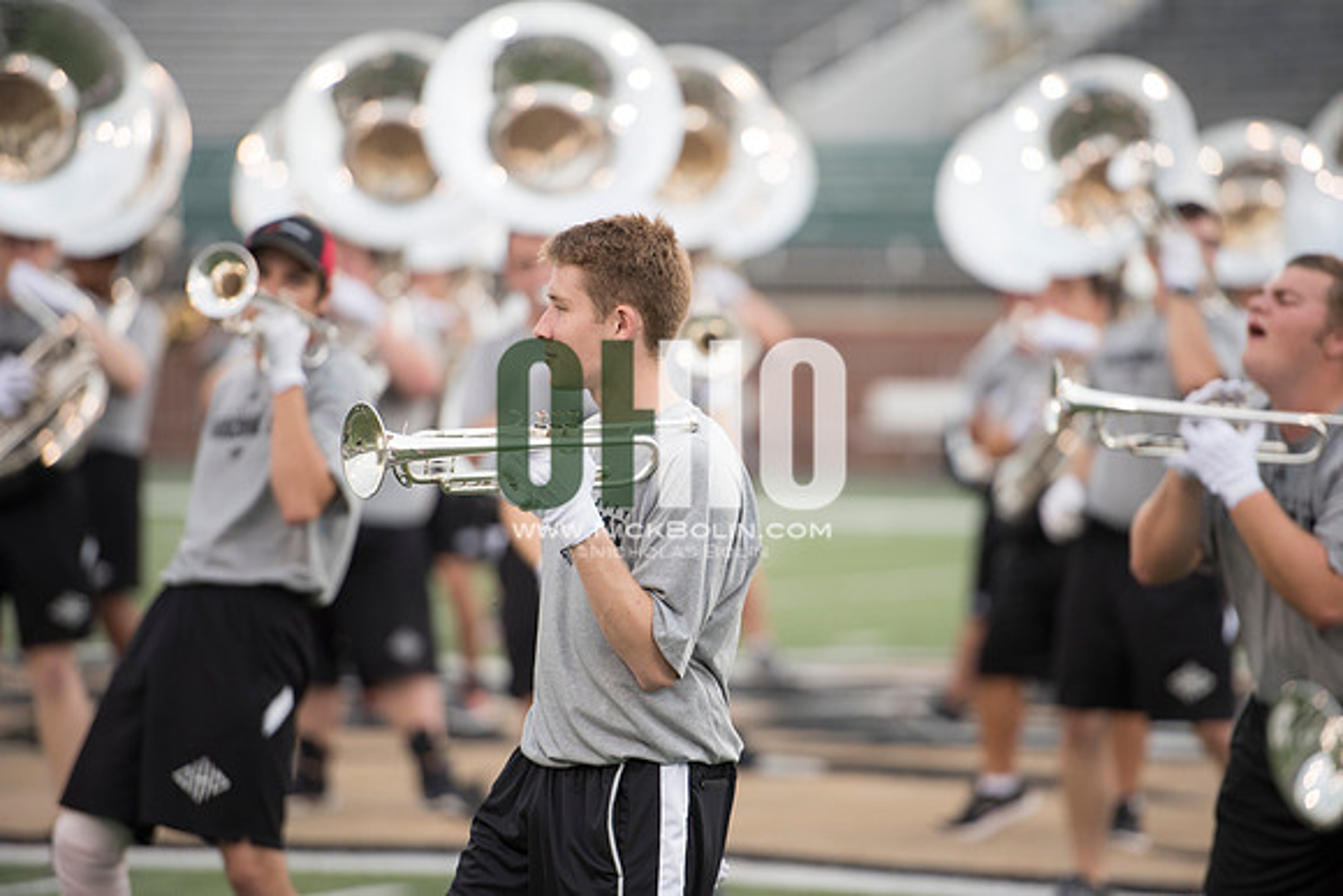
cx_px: 672
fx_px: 7463
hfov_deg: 10.3
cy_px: 448
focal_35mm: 200
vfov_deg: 6.9
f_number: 2.8
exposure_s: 1/1250
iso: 1000
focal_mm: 200
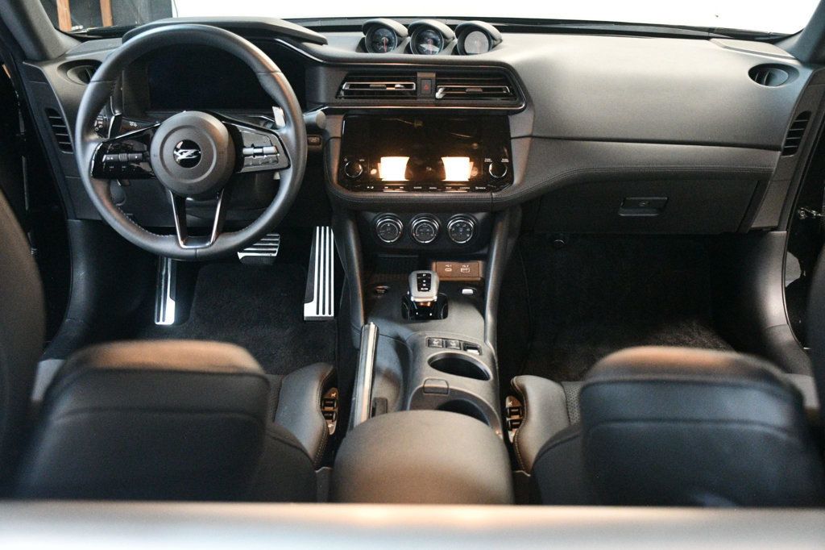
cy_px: 275
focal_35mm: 40
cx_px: 412
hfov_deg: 48.5
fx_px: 916
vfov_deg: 33.4
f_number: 4
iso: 8000
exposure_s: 1/60
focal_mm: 27
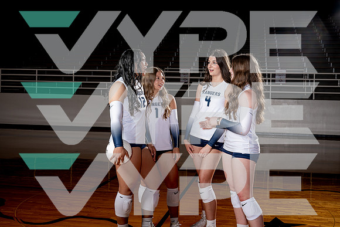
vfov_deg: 28.7
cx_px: 170
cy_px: 114
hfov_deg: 41.9
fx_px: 444
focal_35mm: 47
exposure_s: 1/250
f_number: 8
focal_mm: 47
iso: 100
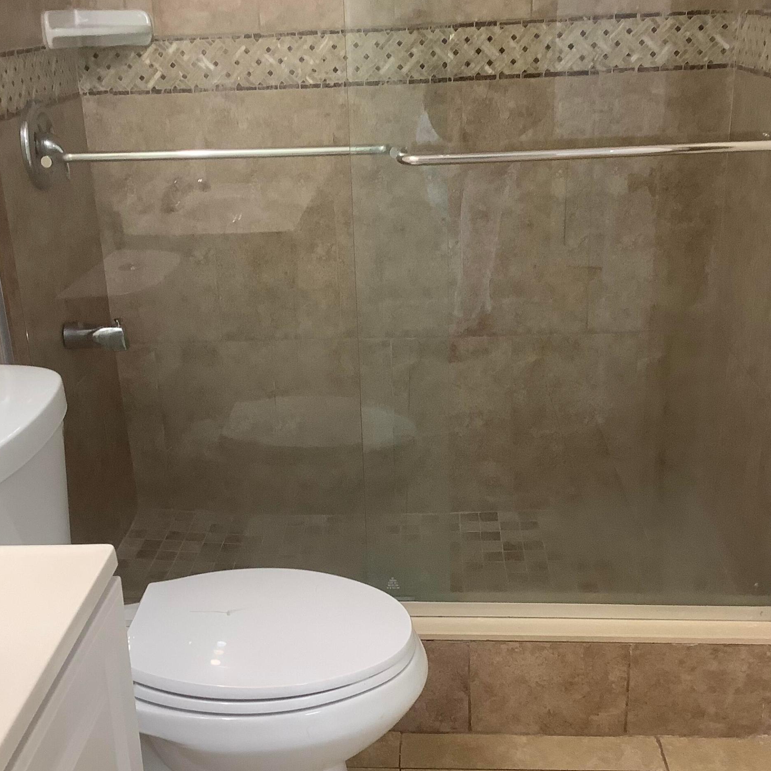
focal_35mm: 42
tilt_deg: -21.5
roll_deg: +1.5
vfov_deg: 40.0
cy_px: 407
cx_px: 342
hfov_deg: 40.0
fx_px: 1058
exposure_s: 1/50
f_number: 2.4
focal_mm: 3.3
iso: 100
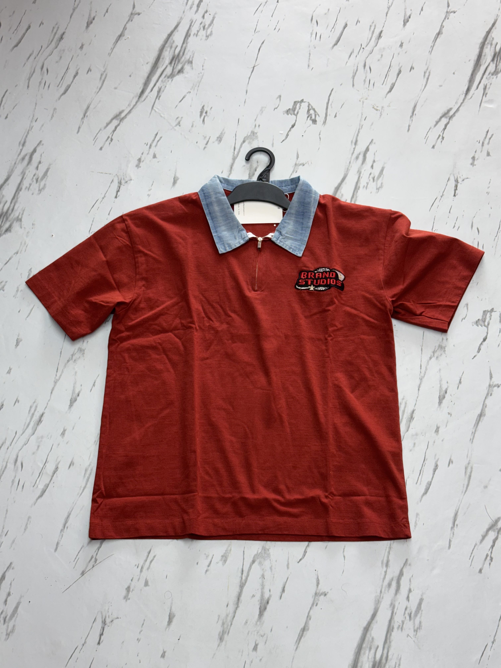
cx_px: 250
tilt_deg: -68.1
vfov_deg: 39.7
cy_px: 334
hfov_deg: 30.3
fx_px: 926
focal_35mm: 48
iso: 64
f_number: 1.78
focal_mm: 6.76
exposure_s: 1/100
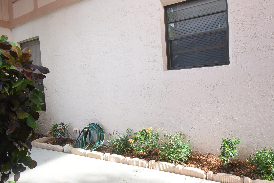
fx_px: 160
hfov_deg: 77.9
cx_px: 188
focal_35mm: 21
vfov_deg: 59.6
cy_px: 96
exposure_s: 1/125
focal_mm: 10
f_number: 5
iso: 400
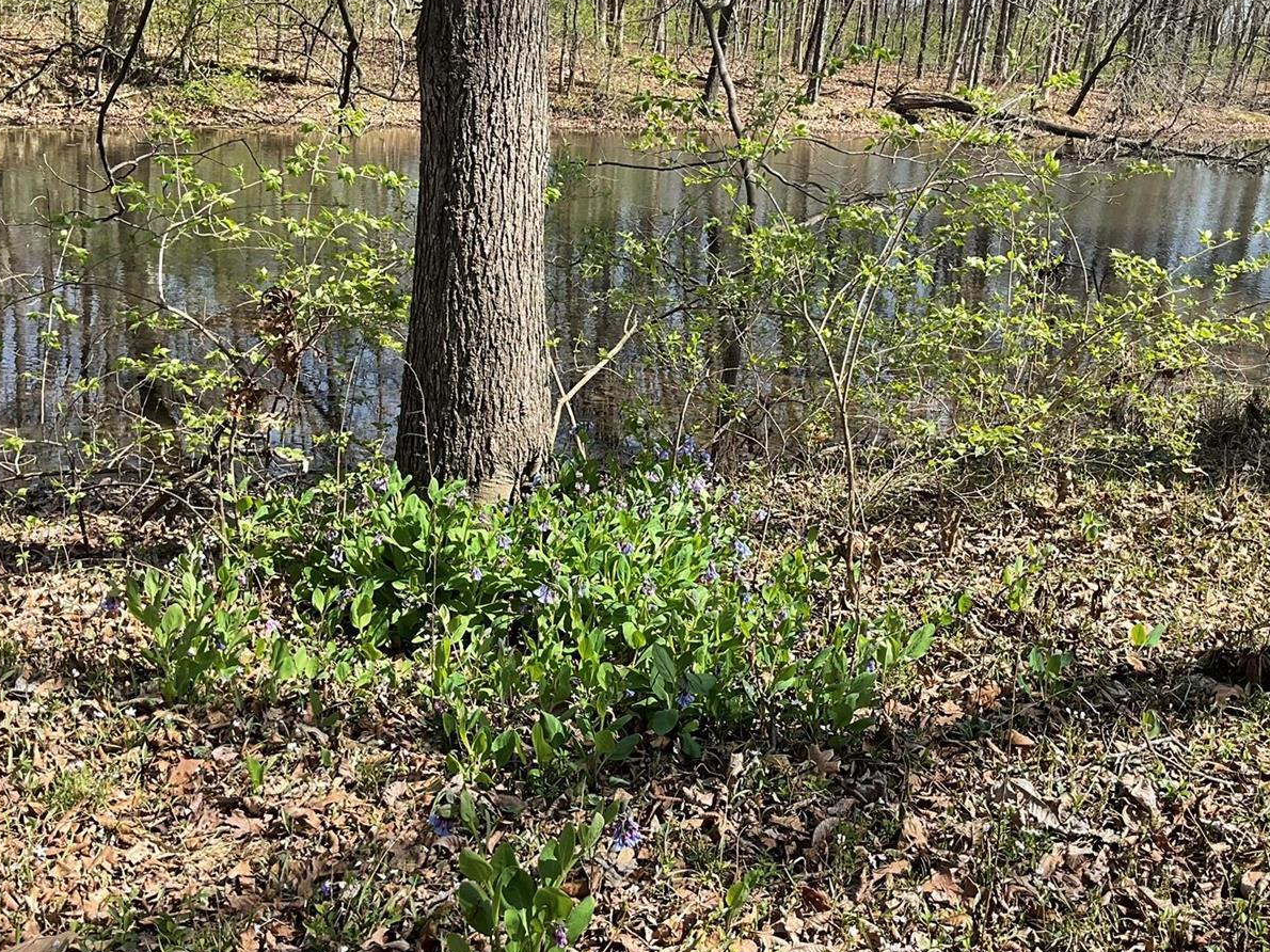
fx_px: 1431
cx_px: 690
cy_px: 394
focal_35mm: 39
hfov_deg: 47.8
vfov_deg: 36.7
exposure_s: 1/691
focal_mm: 3
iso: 16
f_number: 1.8
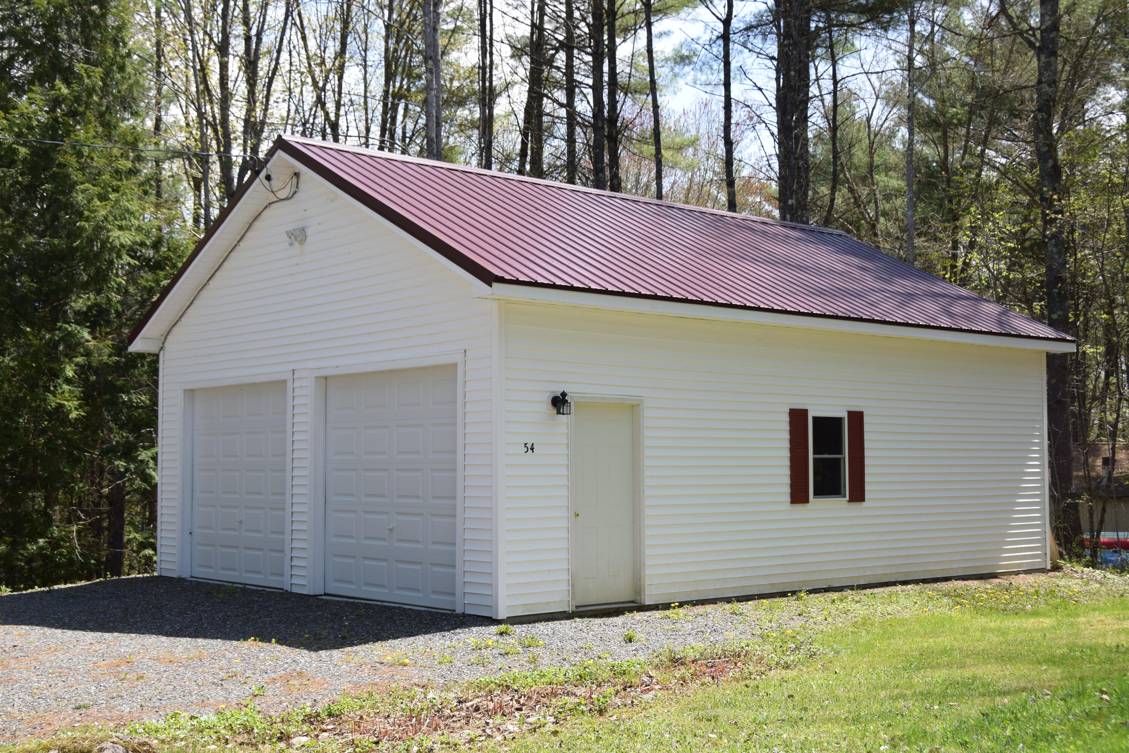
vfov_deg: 30.8
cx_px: 564
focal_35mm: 44
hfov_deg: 45.0
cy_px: 376
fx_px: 1364
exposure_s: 1/250
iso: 200
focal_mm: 29
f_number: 8
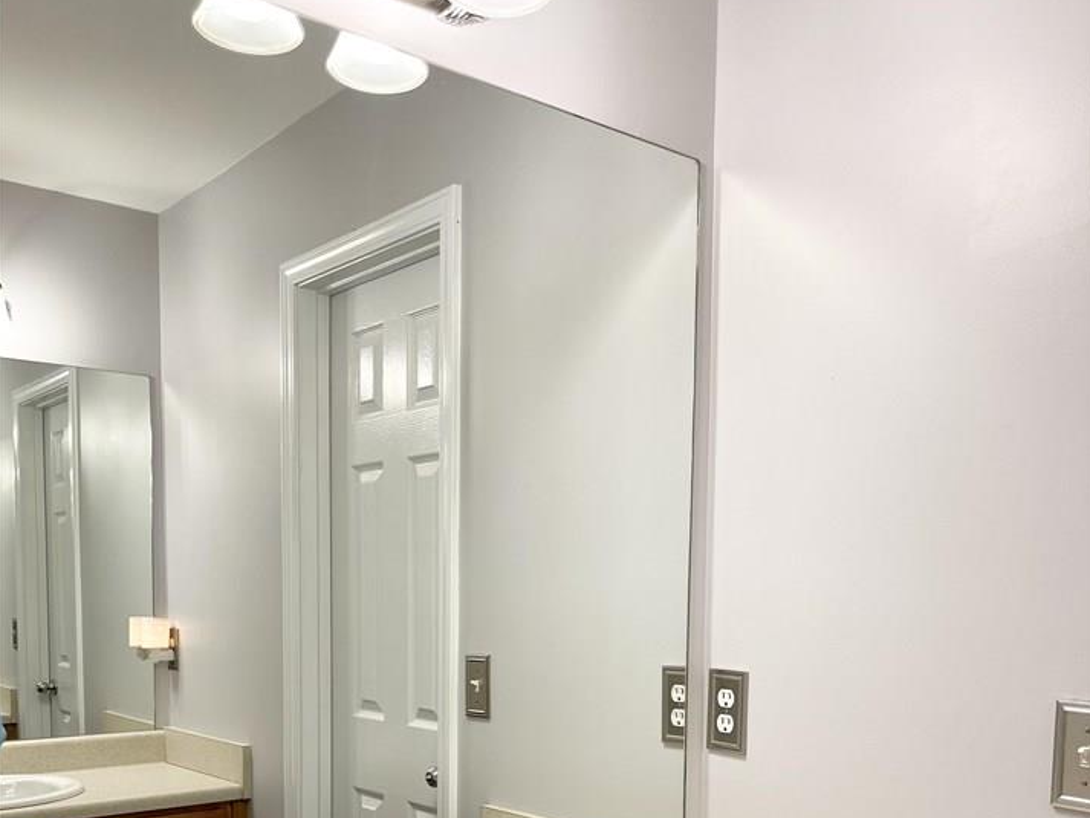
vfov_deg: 39.0
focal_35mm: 35
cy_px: 664
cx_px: 547
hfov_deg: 52.6
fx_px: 1102
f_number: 1.6
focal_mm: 5.1
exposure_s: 1/120
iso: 64
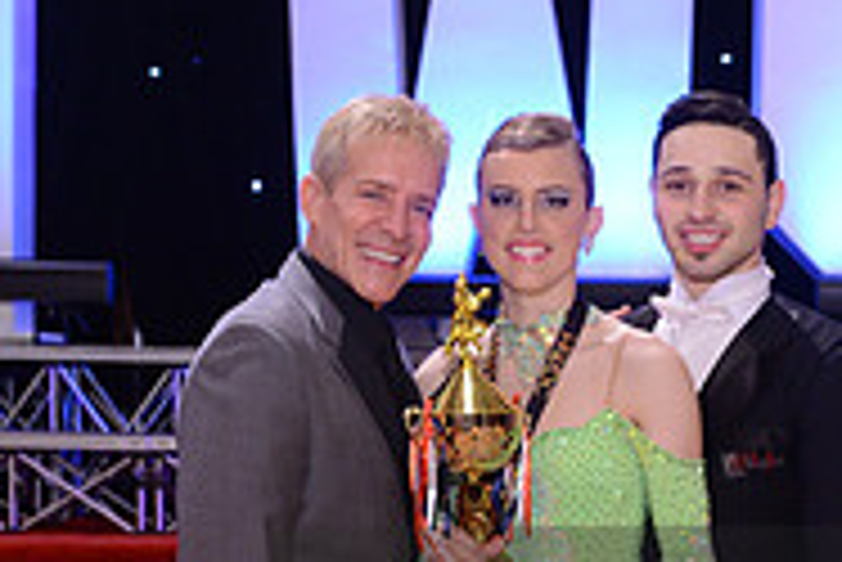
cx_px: 756
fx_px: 2762
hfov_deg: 17.1
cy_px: 645
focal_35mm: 118
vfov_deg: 11.4
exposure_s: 1/250
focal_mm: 38
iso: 1600
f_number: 4
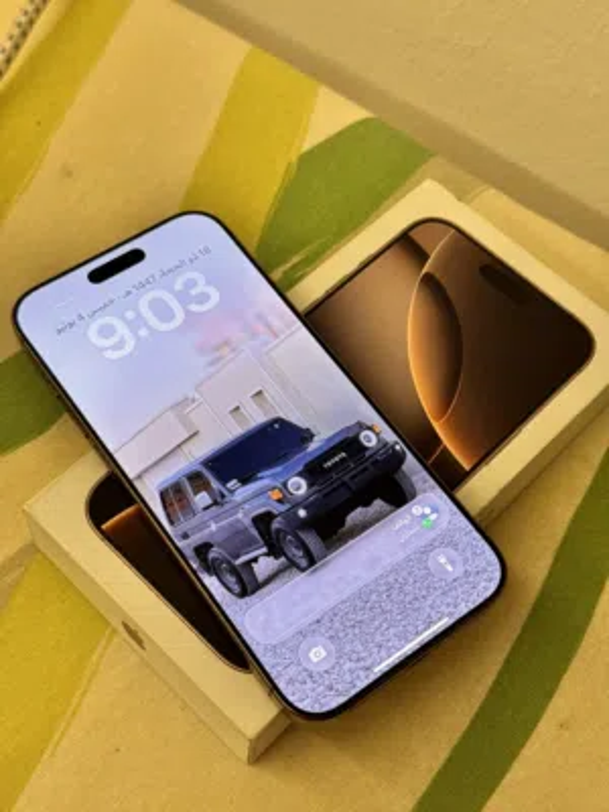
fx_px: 1126
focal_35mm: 48
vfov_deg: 39.7
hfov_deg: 30.3
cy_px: 406
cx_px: 304
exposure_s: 1/120
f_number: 1.78
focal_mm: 6.76
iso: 100
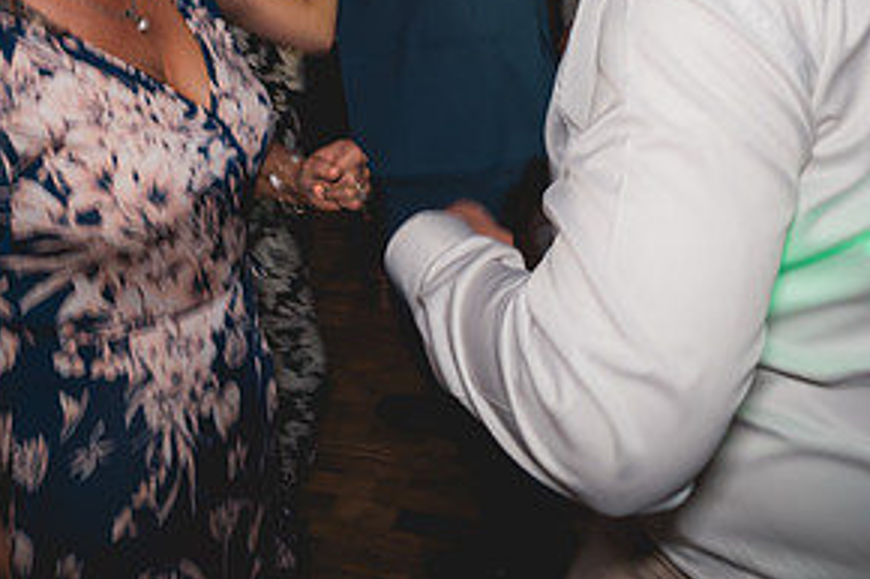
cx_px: 372
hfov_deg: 53.0
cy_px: 10
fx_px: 869
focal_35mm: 36
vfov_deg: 33.9
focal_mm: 18
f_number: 2.8
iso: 1250
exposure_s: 1/40
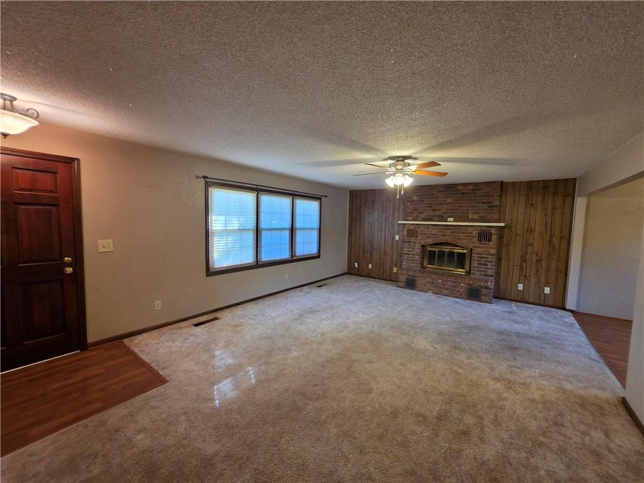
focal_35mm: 13
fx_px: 242
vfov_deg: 89.9
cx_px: 322
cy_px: 242
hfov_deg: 106.2
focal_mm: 2.2
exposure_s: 1/60
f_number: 1.9
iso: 320
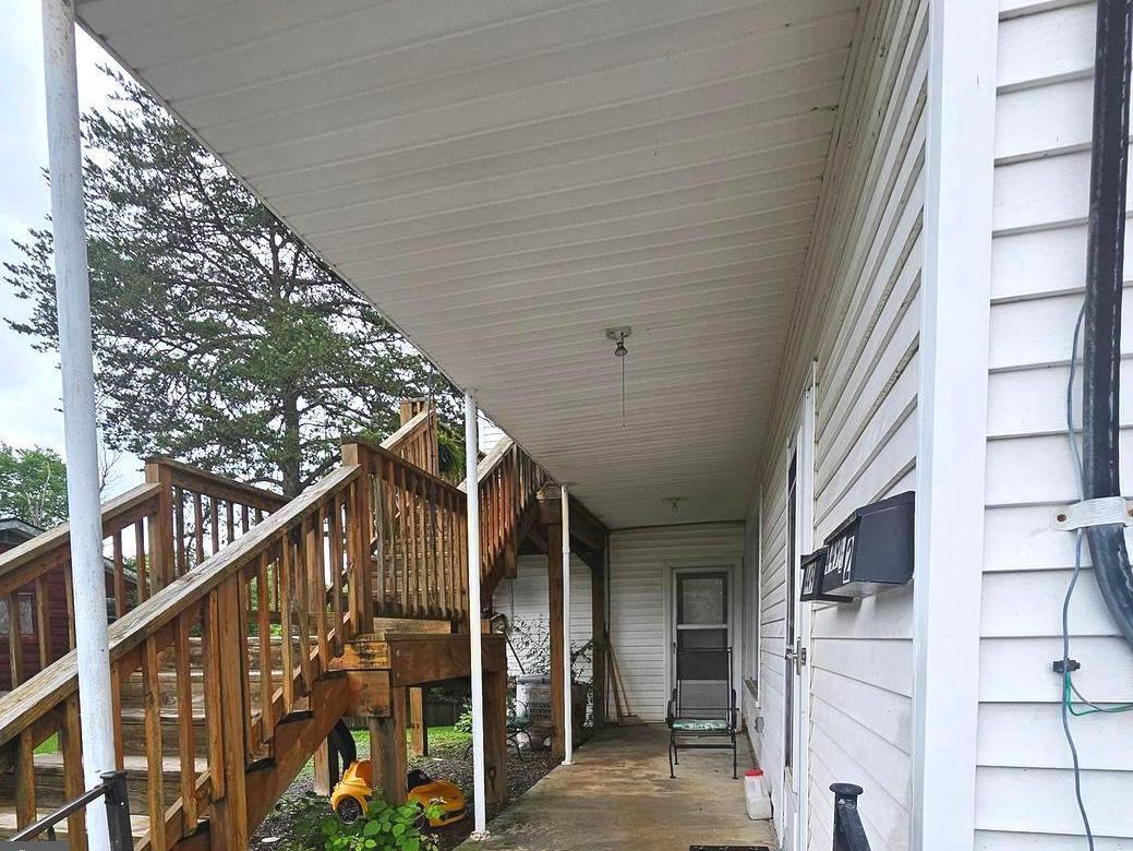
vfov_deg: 85.7
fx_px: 458
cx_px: 532
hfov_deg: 101.9
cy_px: 432
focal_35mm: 14
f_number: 2.2
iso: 32
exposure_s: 1/225
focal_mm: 1.74
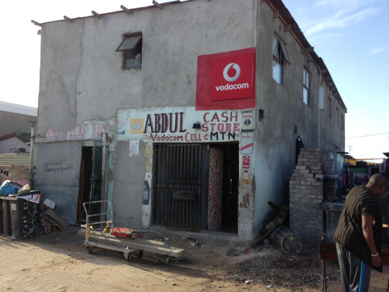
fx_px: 371
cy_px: 146
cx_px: 194
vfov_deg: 42.9
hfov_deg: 55.4
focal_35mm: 33
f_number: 2.4
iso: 50
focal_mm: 4.13
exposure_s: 1/480
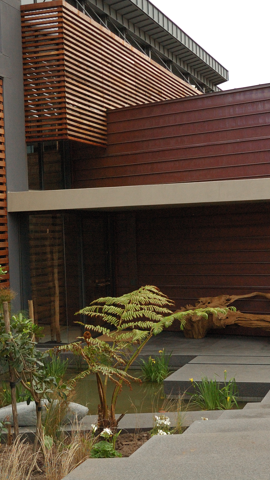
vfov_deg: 33.8
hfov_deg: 19.4
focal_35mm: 62
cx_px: 116
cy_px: 240
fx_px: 789
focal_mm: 26
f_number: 10
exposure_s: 1/400
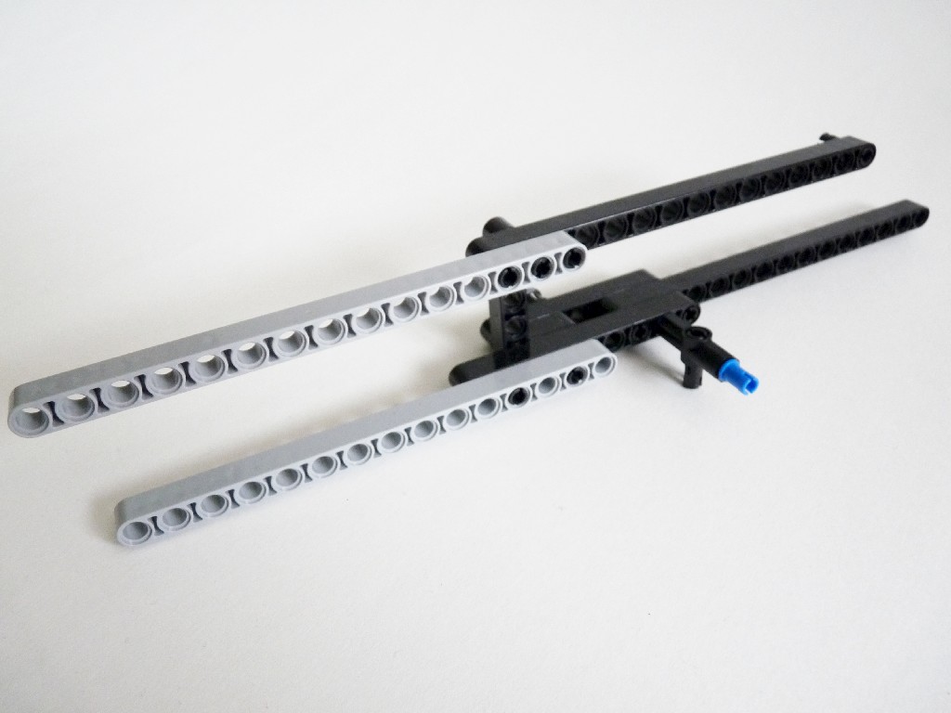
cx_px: 476
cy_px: 356
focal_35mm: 27
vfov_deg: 51.4
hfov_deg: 65.3
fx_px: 742
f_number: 2.8
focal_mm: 4.8
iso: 320
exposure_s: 1/30
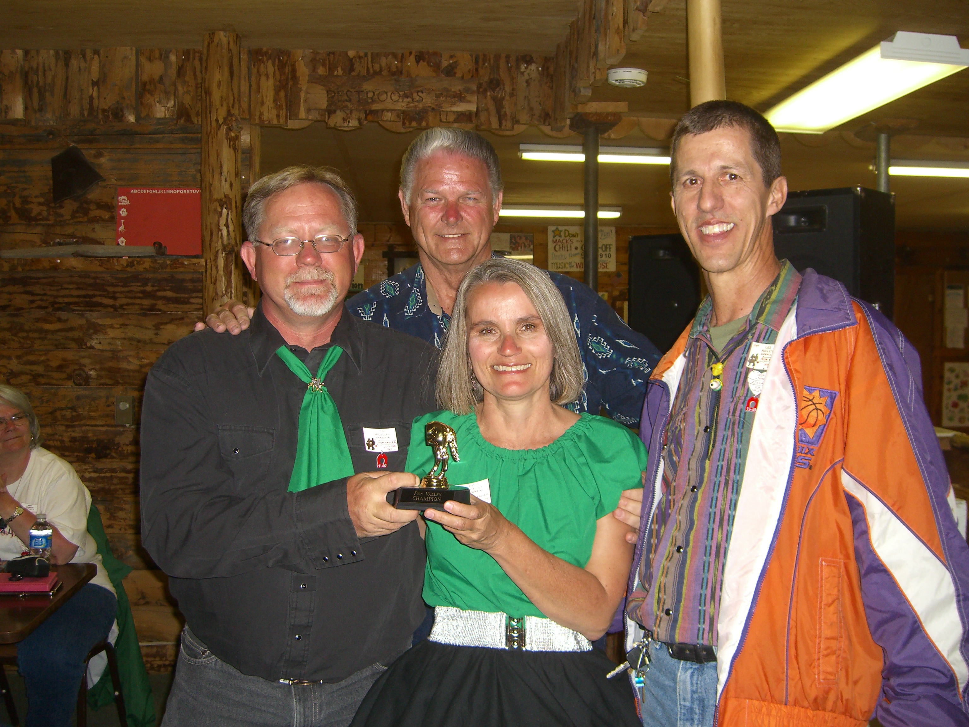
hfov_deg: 49.0
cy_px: 364
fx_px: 1064
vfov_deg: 37.7
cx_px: 484
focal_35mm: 38
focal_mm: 7.9
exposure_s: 1/60
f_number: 2.8
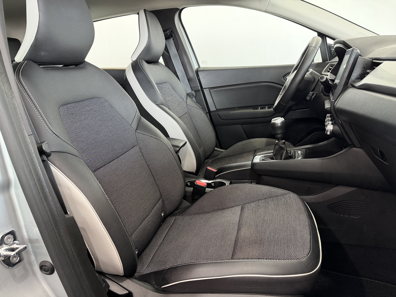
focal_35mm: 24
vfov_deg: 56.8
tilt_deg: -15.2
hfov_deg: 71.6
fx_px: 275
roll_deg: +4.9
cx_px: 198
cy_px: 148
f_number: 1.78
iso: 400
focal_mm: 6.76
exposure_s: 1/60
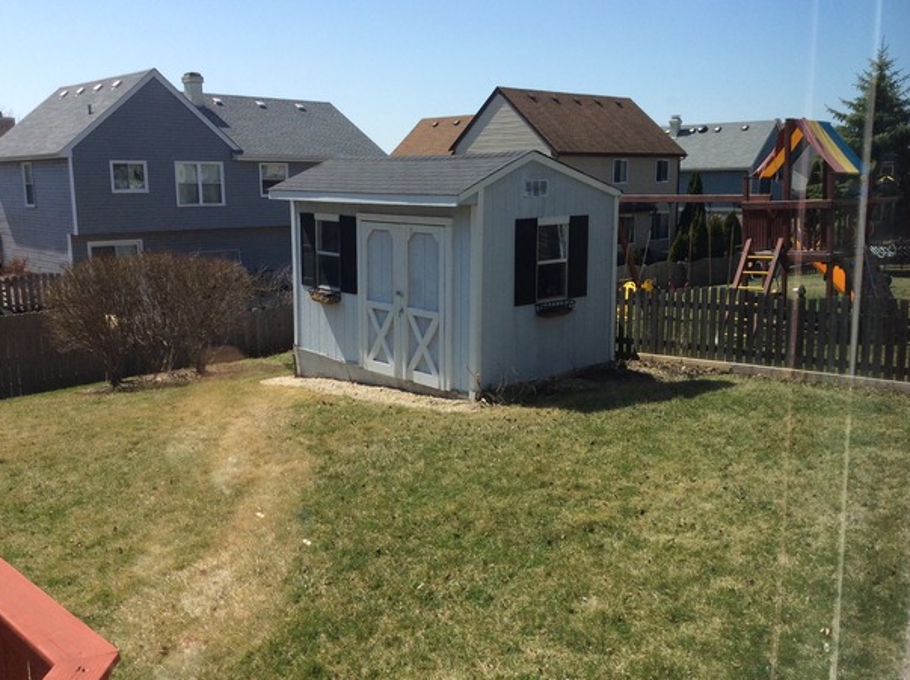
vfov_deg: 40.6
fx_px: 919
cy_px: 330
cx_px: 448
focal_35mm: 35
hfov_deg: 52.7
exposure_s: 1/1217
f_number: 2.4
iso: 32
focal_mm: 3.3
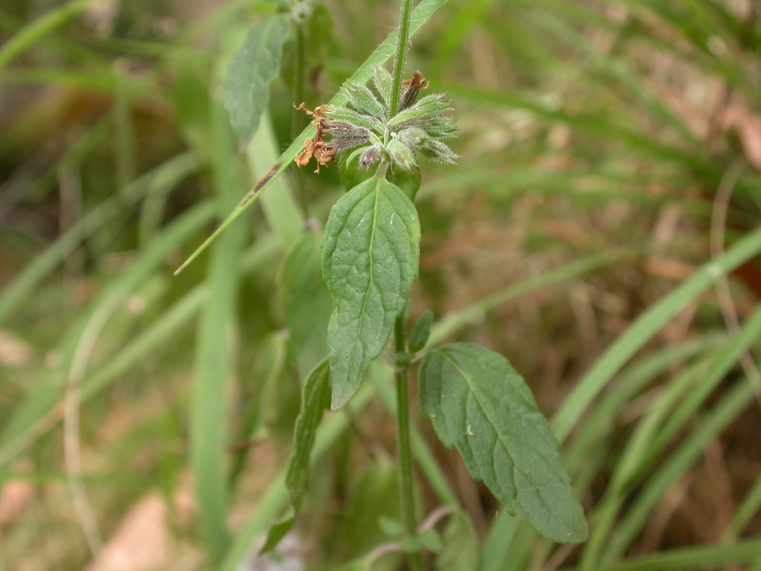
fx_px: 1319
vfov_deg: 24.4
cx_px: 380
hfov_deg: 32.2
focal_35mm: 60
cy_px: 286
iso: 100
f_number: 7
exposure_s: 1/60.3
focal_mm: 12.4
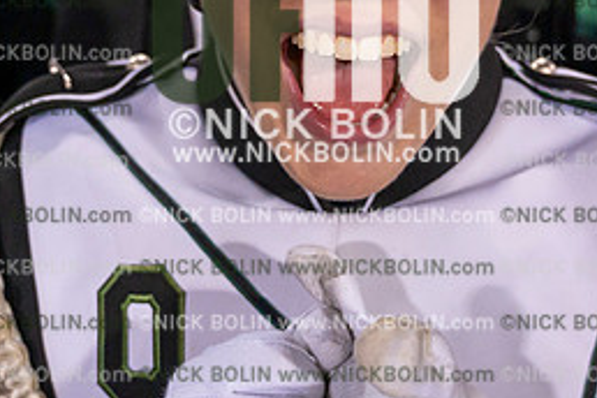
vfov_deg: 24.5
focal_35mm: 54
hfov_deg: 36.9
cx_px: 315
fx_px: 895
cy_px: 53
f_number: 4.5
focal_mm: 24
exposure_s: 1/640
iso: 5000
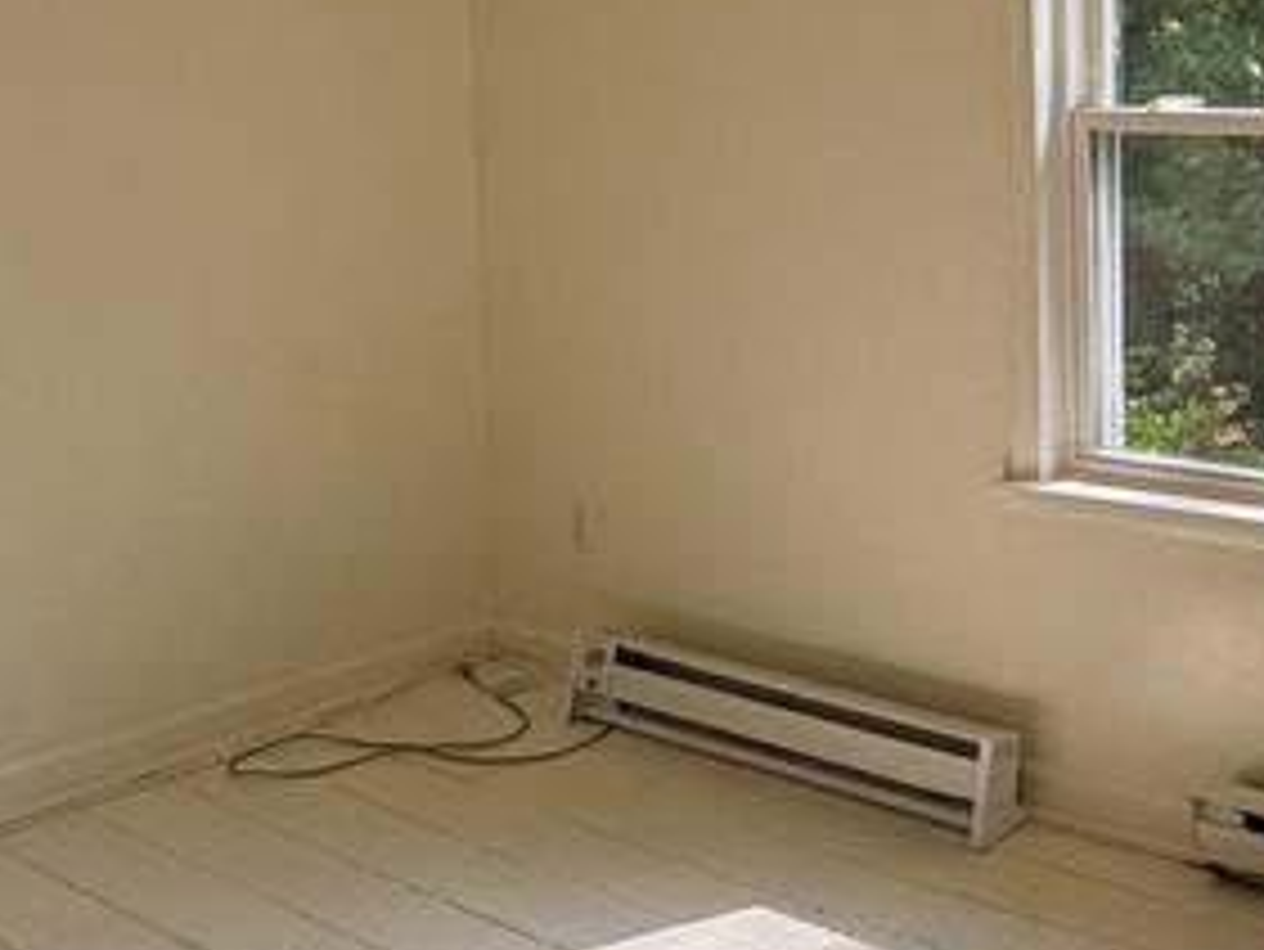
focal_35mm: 51
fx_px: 1863
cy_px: 230
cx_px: 1327
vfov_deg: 28.1
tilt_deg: -6.9
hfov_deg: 33.5
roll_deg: -0.4
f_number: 2.2
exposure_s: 1/256
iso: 40
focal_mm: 2.22
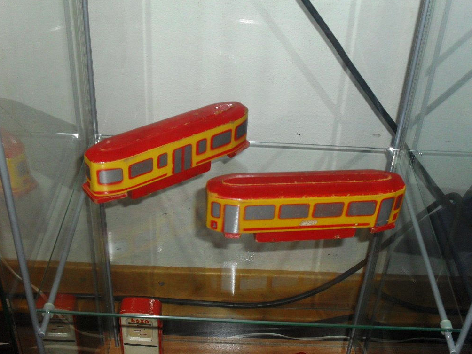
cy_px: 175
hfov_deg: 38.2
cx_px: 236
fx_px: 682
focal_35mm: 50
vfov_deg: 29.1
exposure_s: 1/45
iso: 200
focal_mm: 8.7
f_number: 3.9
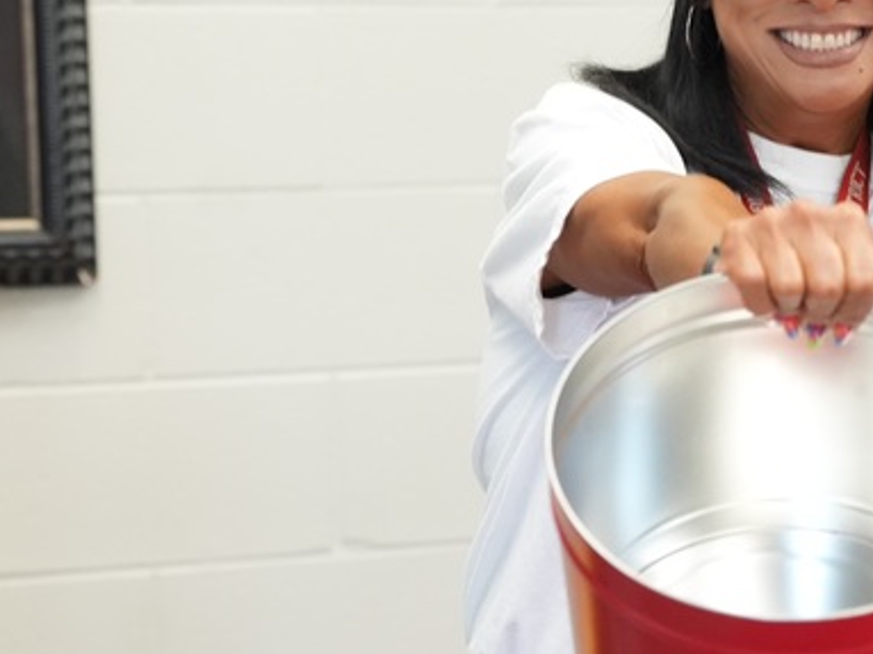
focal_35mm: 157
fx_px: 3958
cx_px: 962
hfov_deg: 12.4
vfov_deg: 9.4
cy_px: 450
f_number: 3.5
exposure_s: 1/80
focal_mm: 61
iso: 4000
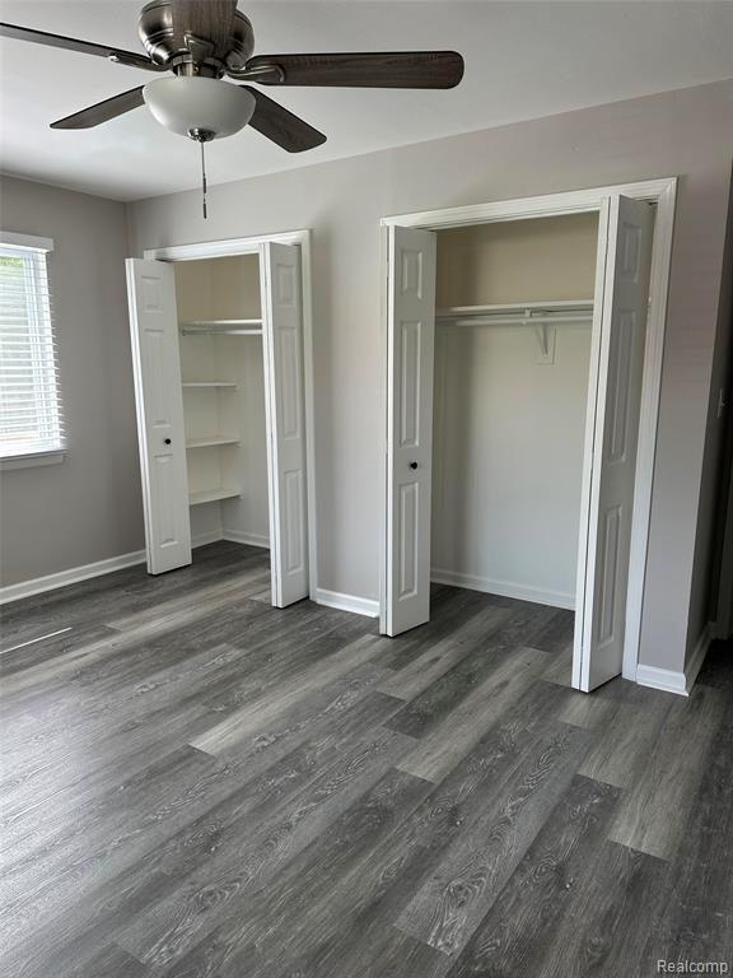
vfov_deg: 71.6
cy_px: 489
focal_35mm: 24
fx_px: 678
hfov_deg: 56.8
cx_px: 366
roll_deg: -0.1
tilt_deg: -8.9
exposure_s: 1/123
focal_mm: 6.86
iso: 64
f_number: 1.78
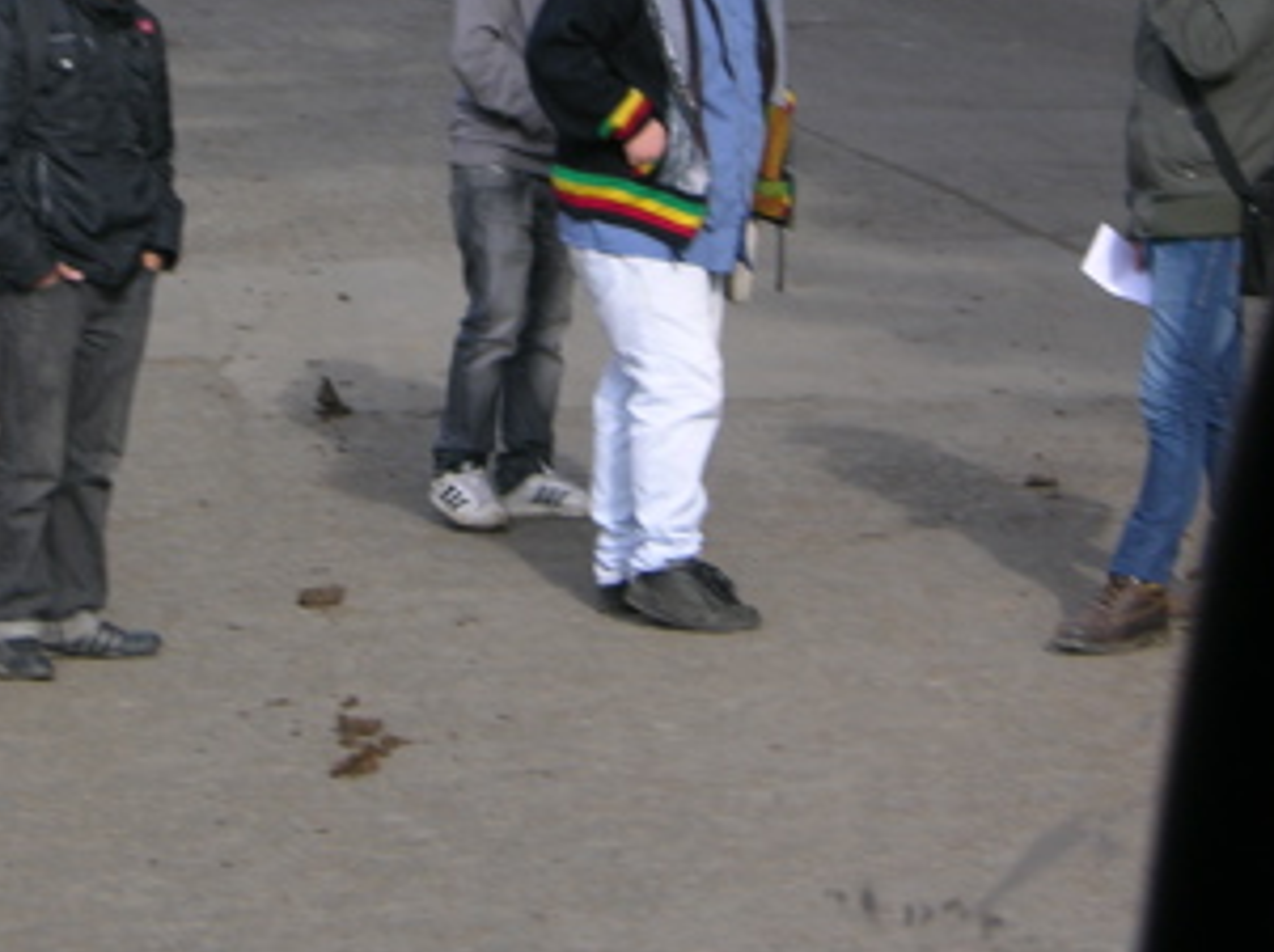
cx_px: 254
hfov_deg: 10.0
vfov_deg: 7.5
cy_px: 47
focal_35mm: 198
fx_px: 7278
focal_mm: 23.7
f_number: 4
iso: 50
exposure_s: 1/143
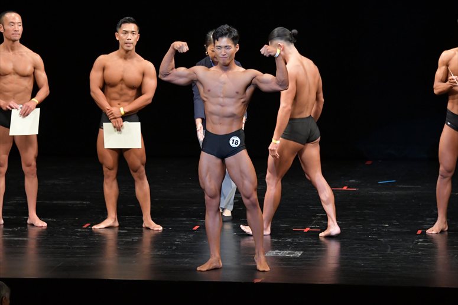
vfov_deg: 6.1
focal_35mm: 225
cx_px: 229
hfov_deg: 9.2
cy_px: 152
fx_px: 2861
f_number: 5.6
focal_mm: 150
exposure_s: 1/400
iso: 3200
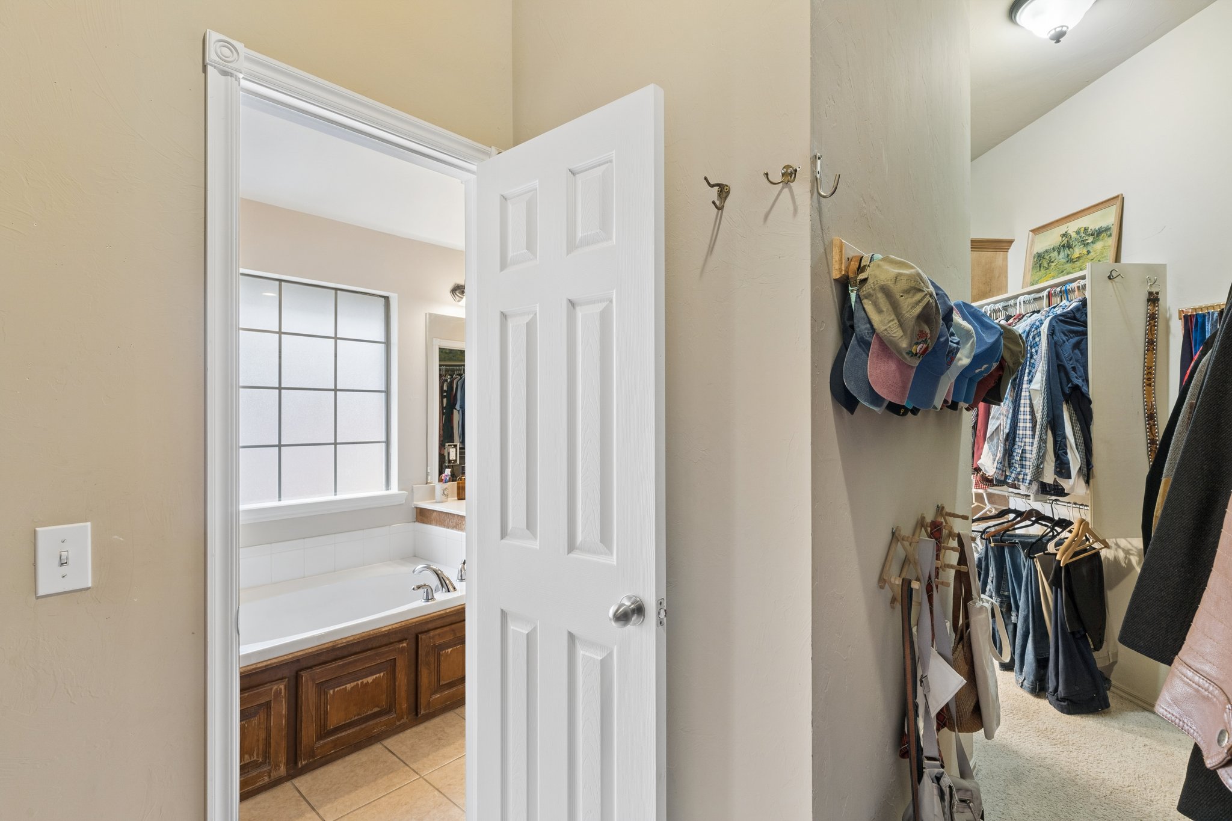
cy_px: 410
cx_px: 616
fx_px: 580
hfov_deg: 93.5
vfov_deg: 70.6
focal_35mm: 17
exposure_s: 1/6
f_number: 8
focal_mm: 11.3
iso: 250
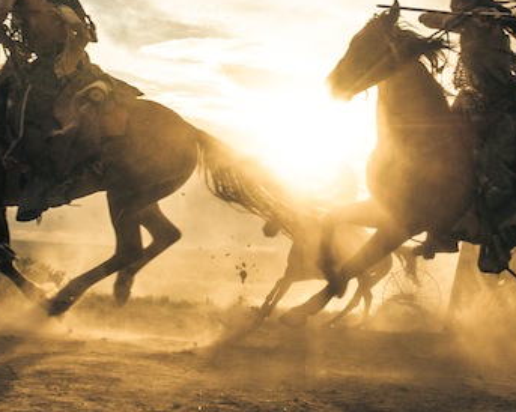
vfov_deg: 26.4
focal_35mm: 57
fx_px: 870
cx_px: 256
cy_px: 111
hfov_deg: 33.0
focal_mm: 29
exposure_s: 1/800
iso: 500
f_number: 14
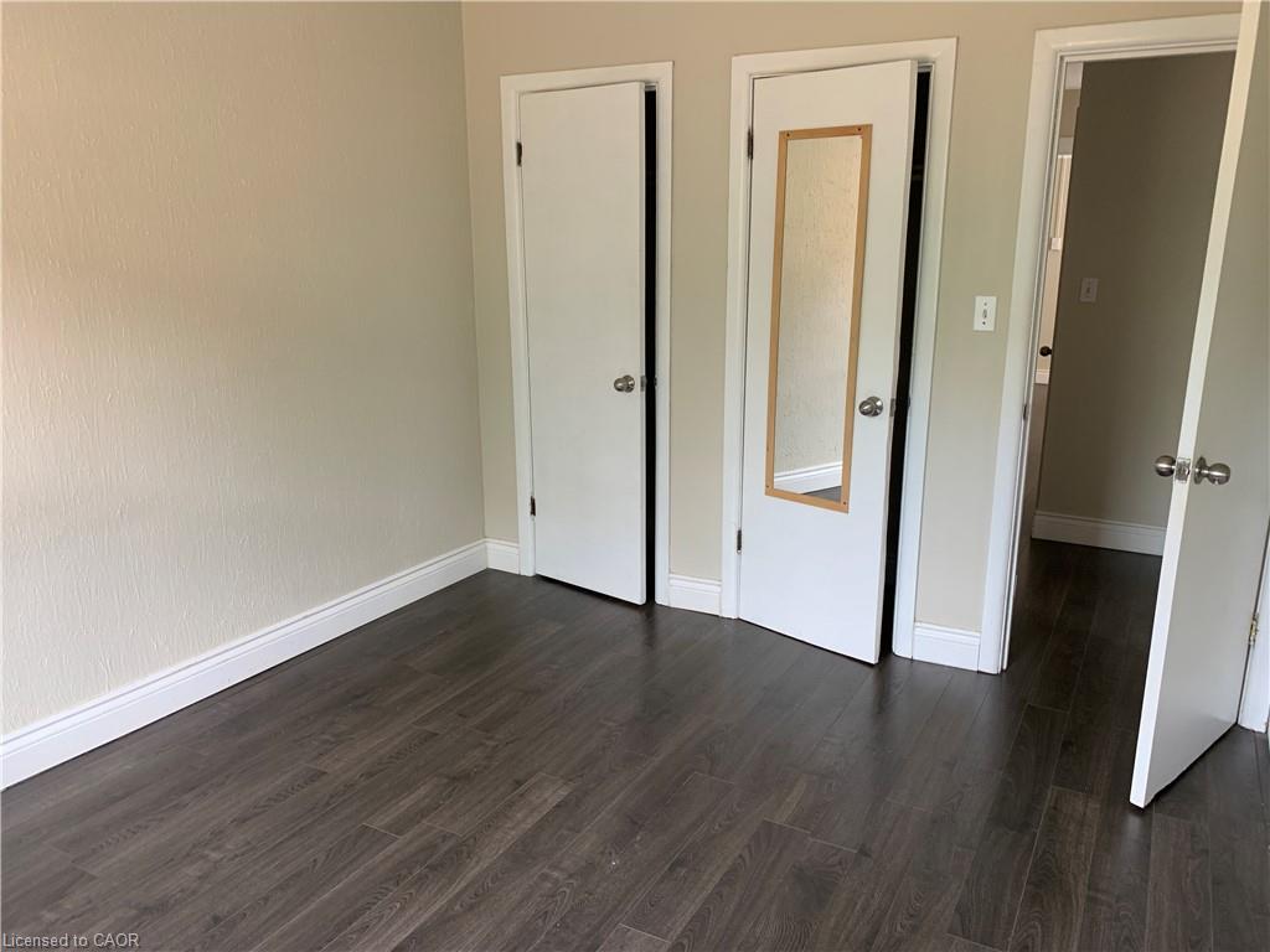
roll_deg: -0.1
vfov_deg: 53.1
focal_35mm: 26
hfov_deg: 67.3
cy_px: 476
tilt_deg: -15.8
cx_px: 635
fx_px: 954
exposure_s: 1/60
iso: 100
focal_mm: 4.25
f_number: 1.8
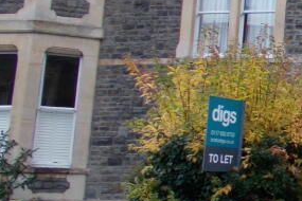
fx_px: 939
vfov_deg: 12.2
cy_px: 62
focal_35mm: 112
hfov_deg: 15.7
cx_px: 540
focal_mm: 5.3
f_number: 3.4
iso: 80
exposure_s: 1/60
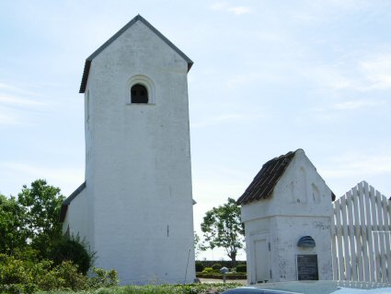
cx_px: 196
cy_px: 147
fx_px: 407
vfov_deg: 39.7
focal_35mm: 36
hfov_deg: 51.3
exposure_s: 1/304
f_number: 6.1
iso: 50
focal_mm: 7.5
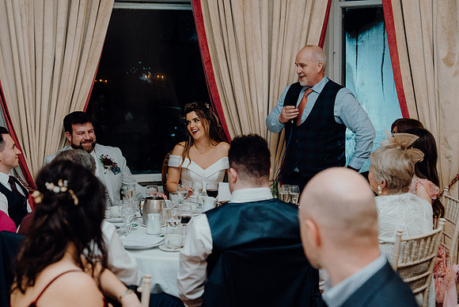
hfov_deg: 33.4
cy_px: 154
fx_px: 765
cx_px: 230
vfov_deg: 22.6
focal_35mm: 60
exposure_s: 1/160
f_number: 3.5
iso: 2500
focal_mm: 60
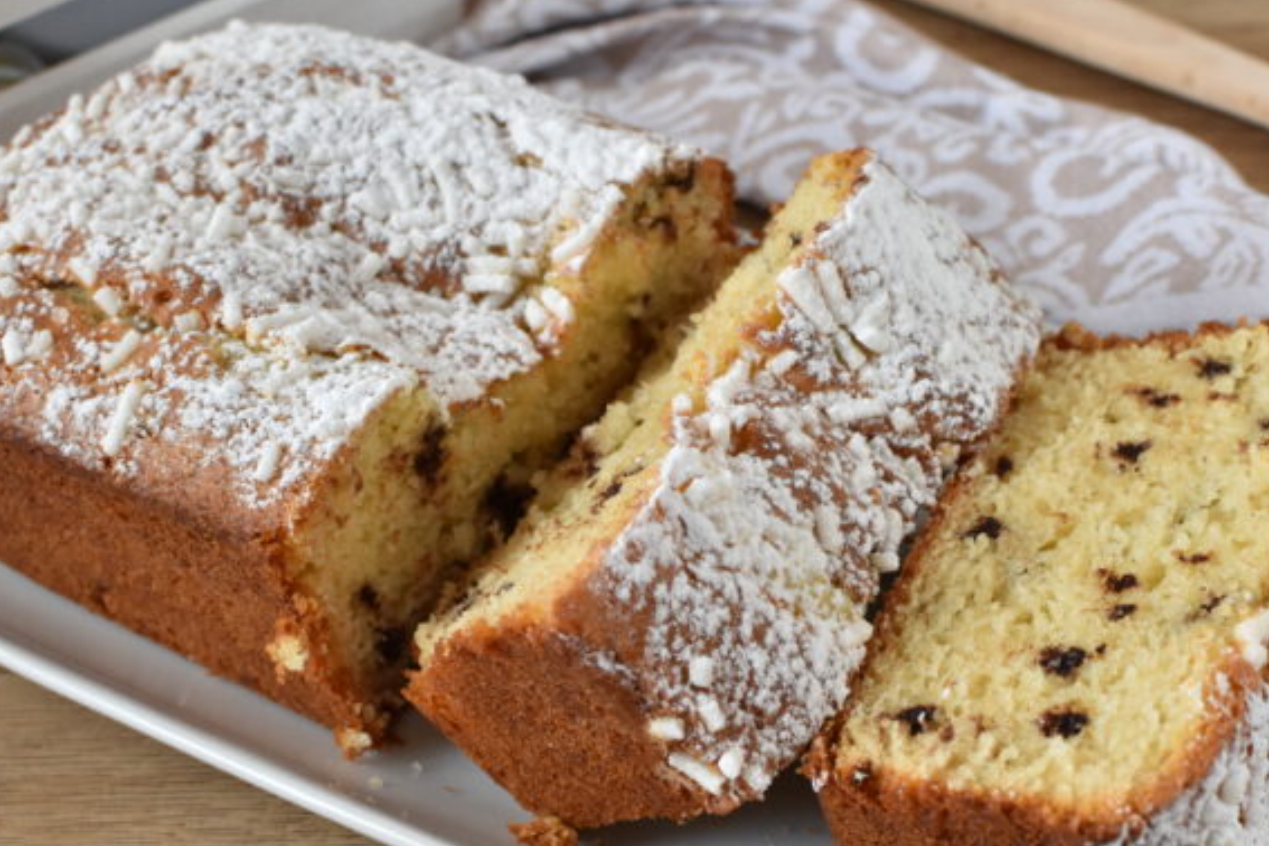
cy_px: 488
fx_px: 2349
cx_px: 705
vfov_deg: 20.4
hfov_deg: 30.2
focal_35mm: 67
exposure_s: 1/25
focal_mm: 35
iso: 800
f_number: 5.6
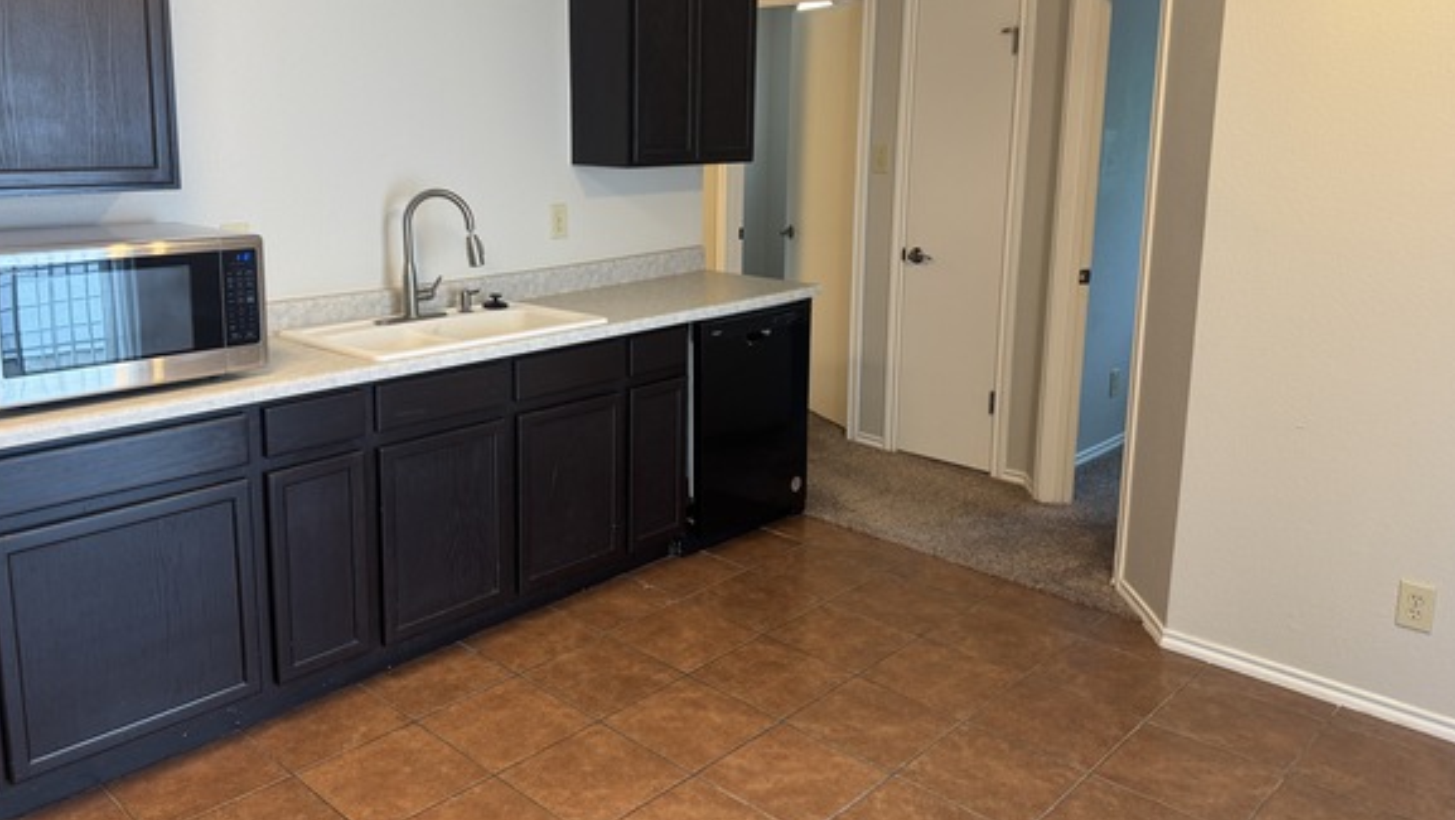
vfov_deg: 40.0
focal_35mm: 29
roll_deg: +0.3
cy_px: 315
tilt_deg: -11.6
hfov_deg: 65.9
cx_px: 666
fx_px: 1119
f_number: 1.78
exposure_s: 1/60
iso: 160
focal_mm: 6.76
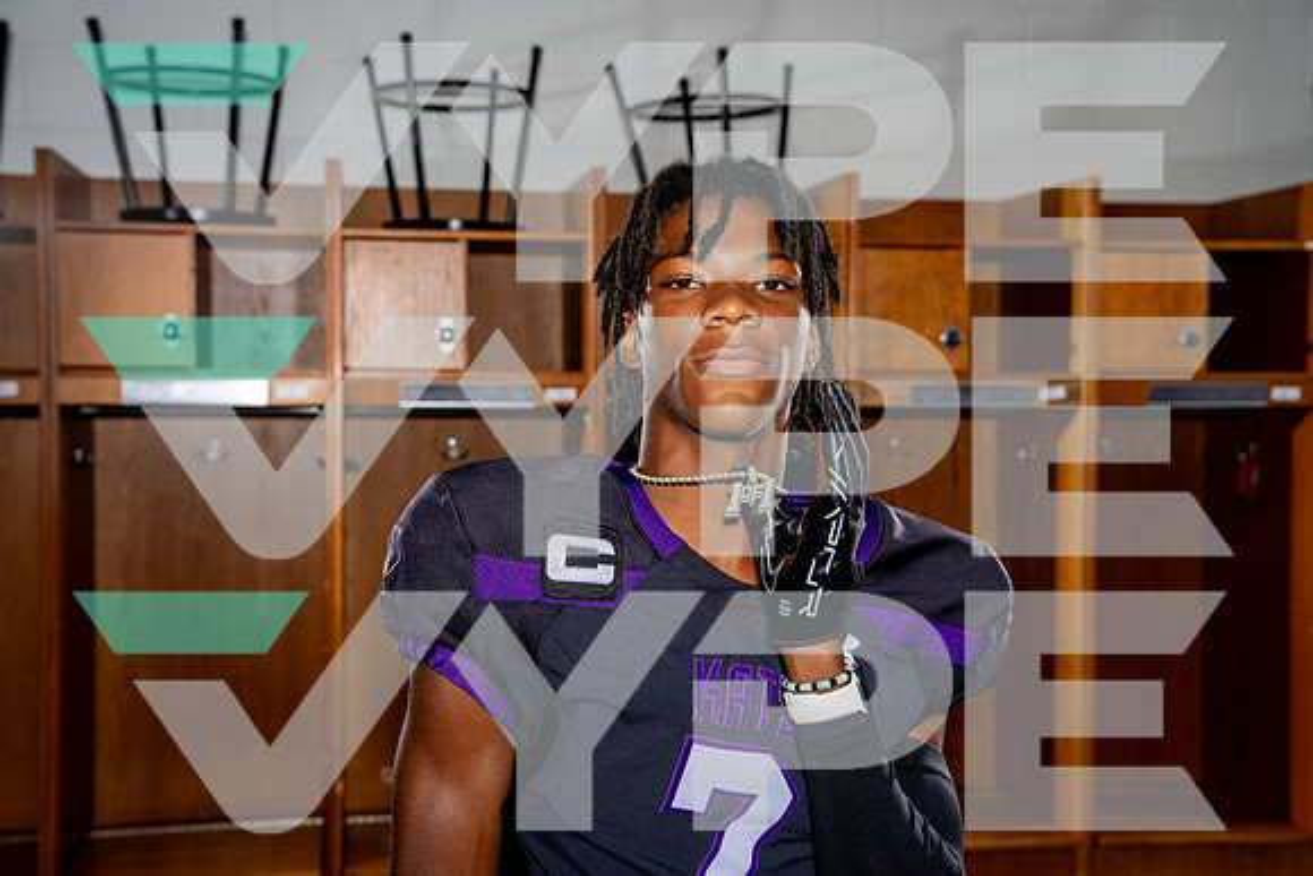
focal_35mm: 47
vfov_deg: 28.7
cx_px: 656
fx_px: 1715
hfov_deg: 41.9
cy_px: 438
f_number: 5.6
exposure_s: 1/250
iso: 100
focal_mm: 47
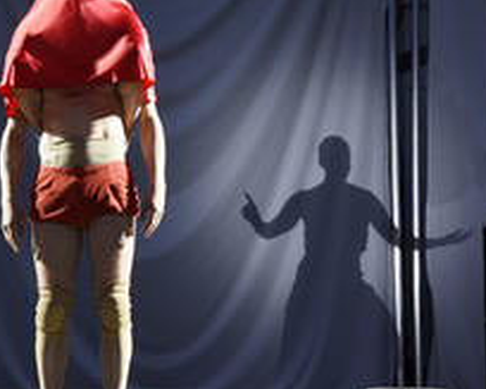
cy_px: 122
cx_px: 87
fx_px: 2444
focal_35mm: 170
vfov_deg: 9.1
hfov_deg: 11.3
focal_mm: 82
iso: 640
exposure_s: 1/60
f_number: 6.3
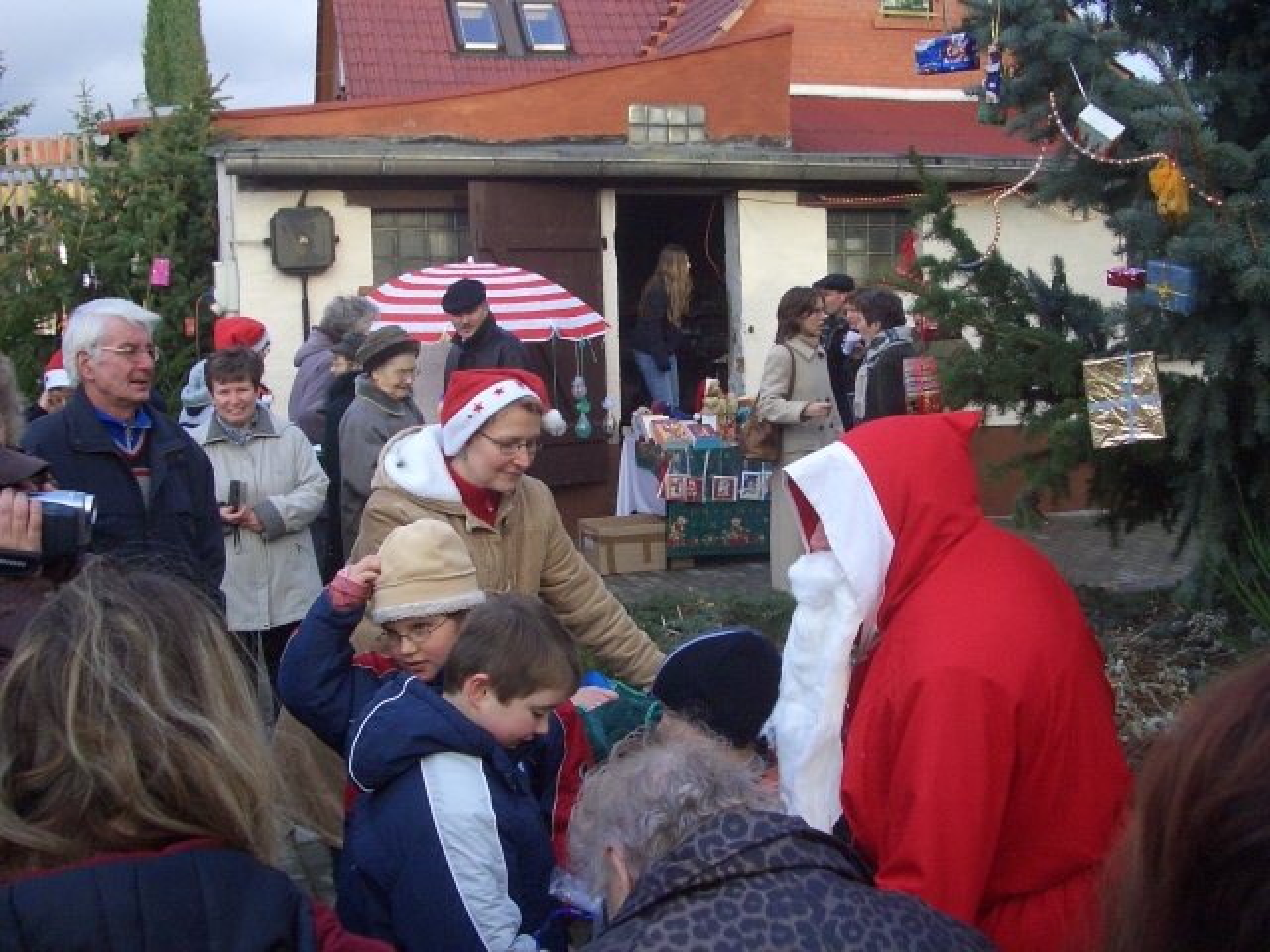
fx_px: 1504
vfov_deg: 35.1
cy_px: 476
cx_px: 635
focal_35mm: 41
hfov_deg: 45.8
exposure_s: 1/500
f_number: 2.8
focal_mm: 6.8
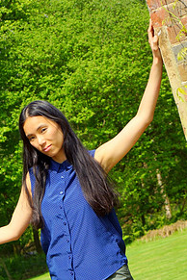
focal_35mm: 128
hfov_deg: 10.7
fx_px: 995
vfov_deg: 16.0
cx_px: 74
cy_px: 197
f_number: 5.6
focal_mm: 55
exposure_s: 1/1250
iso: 250
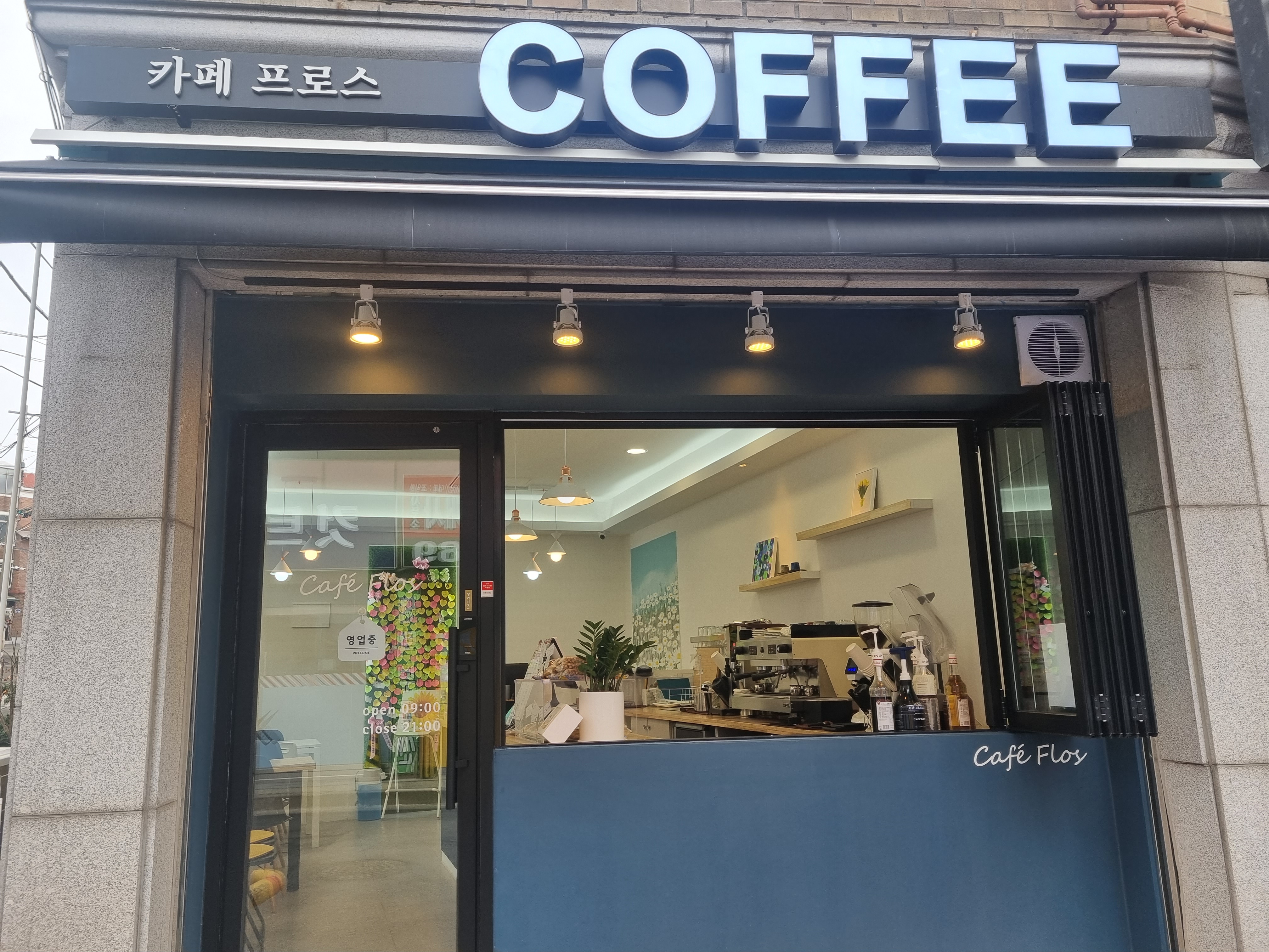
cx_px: 634
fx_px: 953
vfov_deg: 53.1
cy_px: 476
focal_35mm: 26
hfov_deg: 67.3
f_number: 1.8
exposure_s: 1/282
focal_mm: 5.4
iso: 50
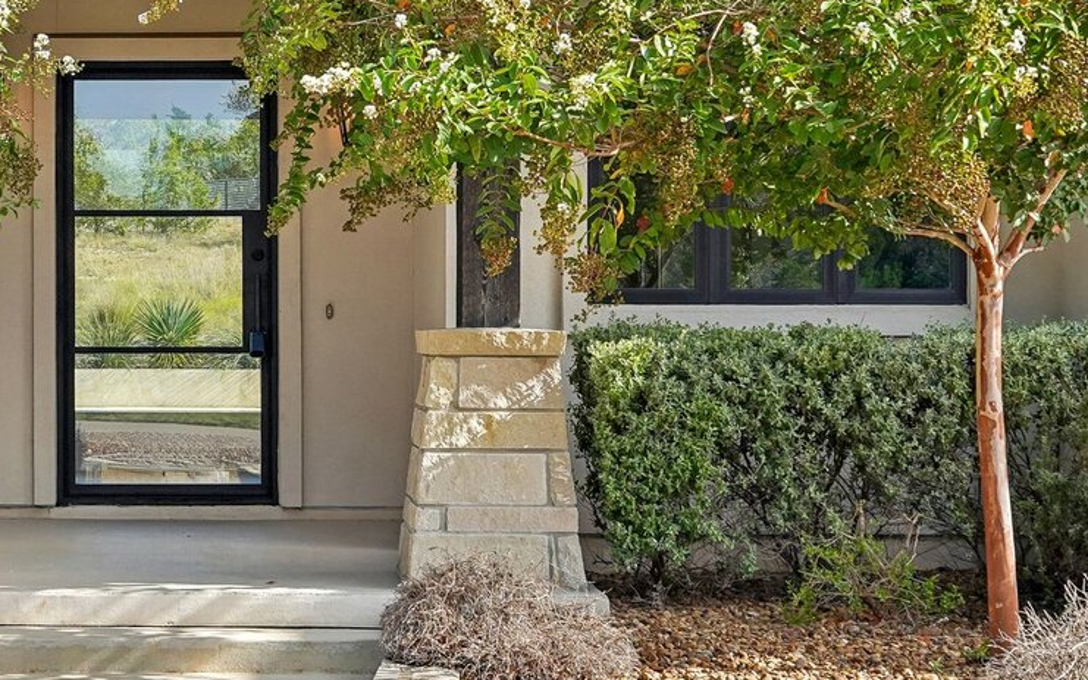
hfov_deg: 25.8
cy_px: 297
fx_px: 2313
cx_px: 164
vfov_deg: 16.7
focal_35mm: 78
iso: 100
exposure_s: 1/125
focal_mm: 35
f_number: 8
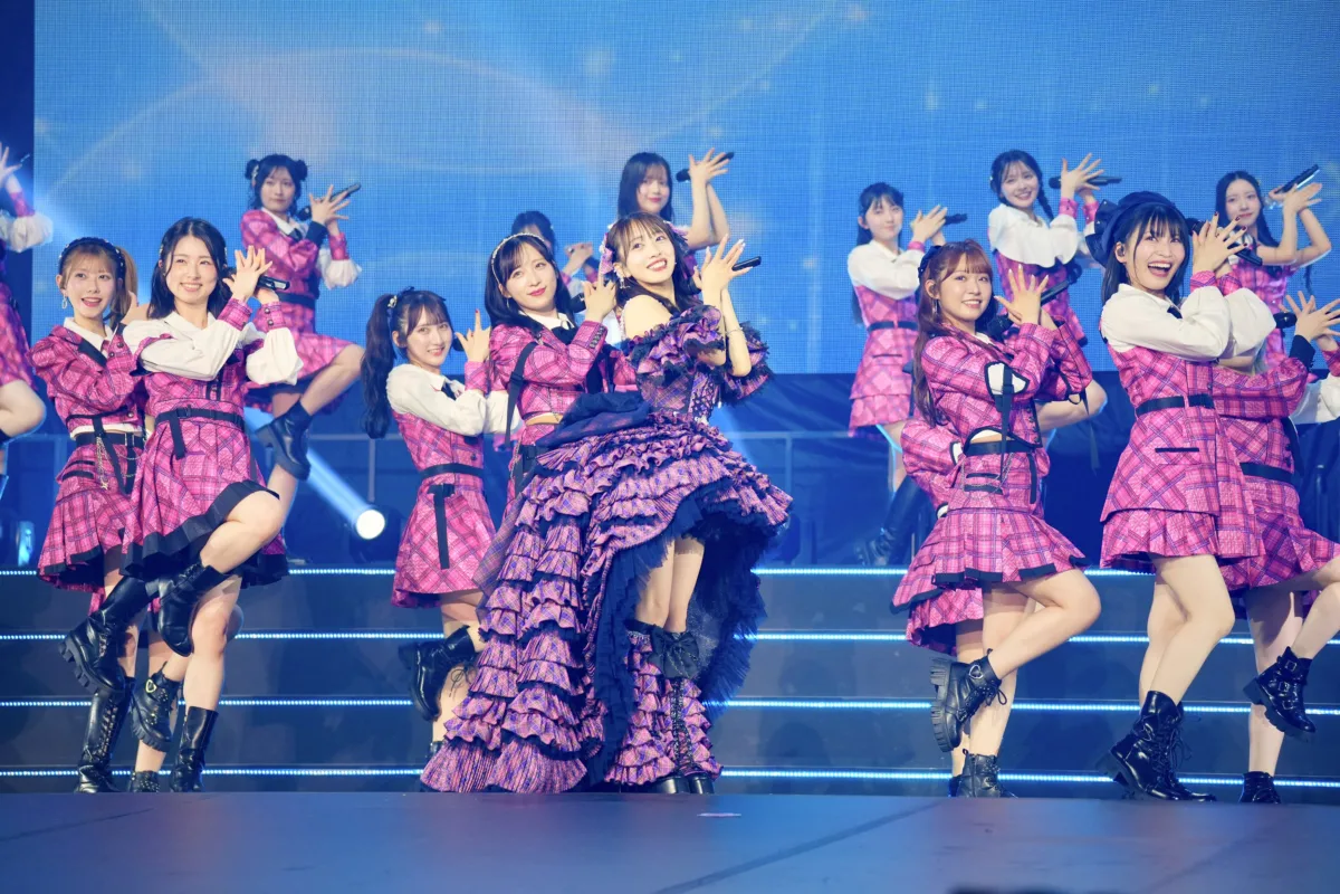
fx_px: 5929
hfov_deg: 12.9
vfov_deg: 8.6
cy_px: 447
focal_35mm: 159
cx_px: 670
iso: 1600
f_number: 6.3
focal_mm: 159.3
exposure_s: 1/640
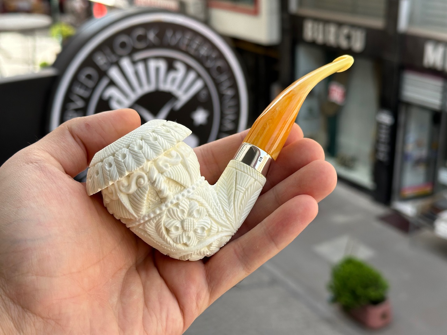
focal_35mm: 48
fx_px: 620
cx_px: 224
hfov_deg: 39.7
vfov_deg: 30.3
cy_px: 168
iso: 64
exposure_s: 1/887
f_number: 1.78
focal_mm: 6.86
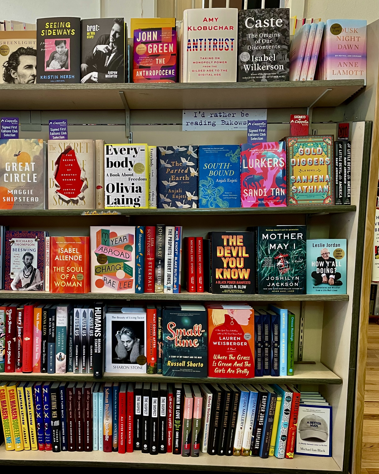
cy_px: 236
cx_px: 136
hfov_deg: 42.9
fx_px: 477
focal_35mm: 34
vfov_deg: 52.8
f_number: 1.6
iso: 200
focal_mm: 4.2
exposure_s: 1/60
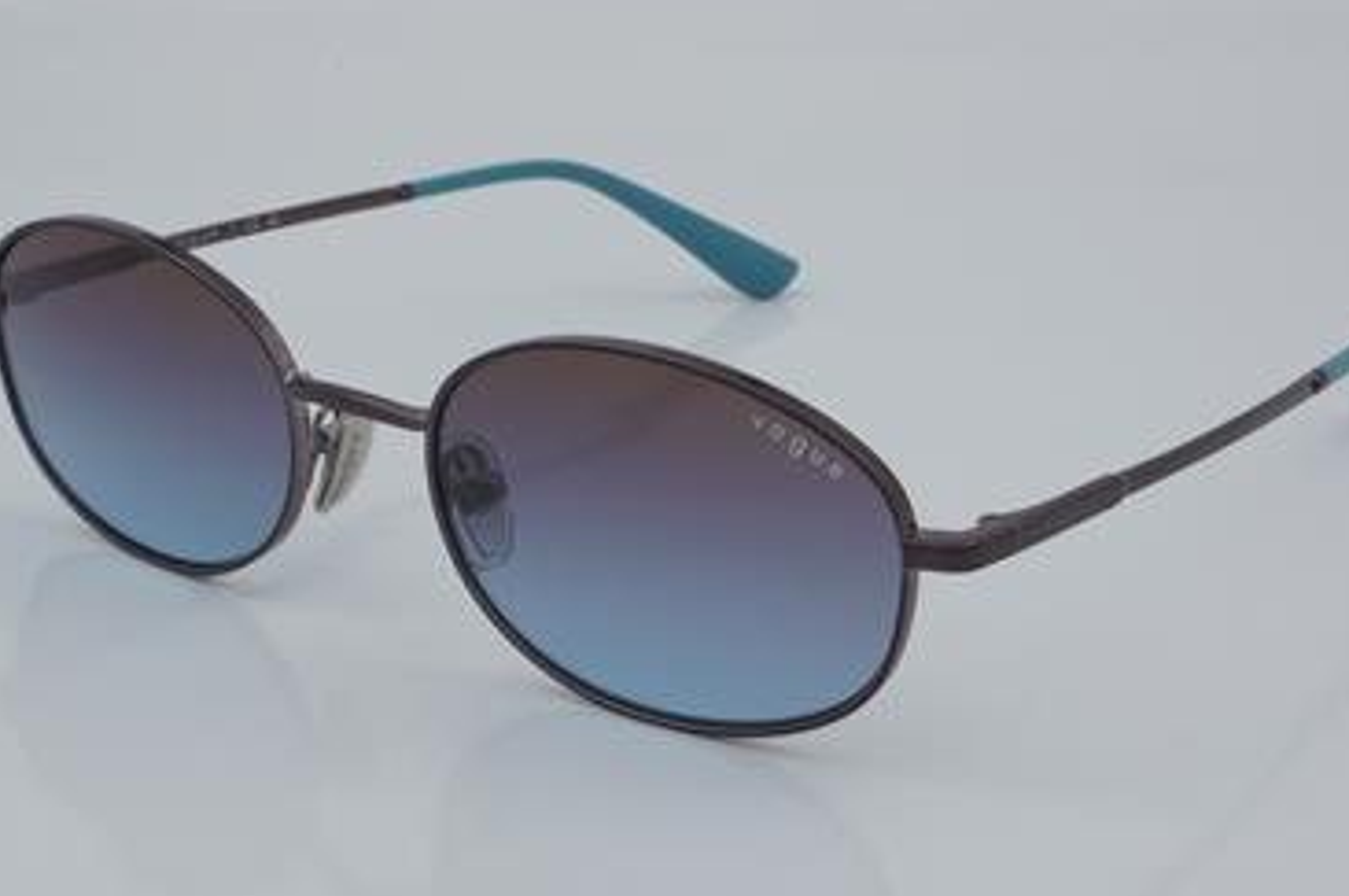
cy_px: 442
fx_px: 3069
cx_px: 697
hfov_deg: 24.8
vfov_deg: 16.6
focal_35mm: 82
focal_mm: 50
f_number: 32
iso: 100
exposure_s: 1/4
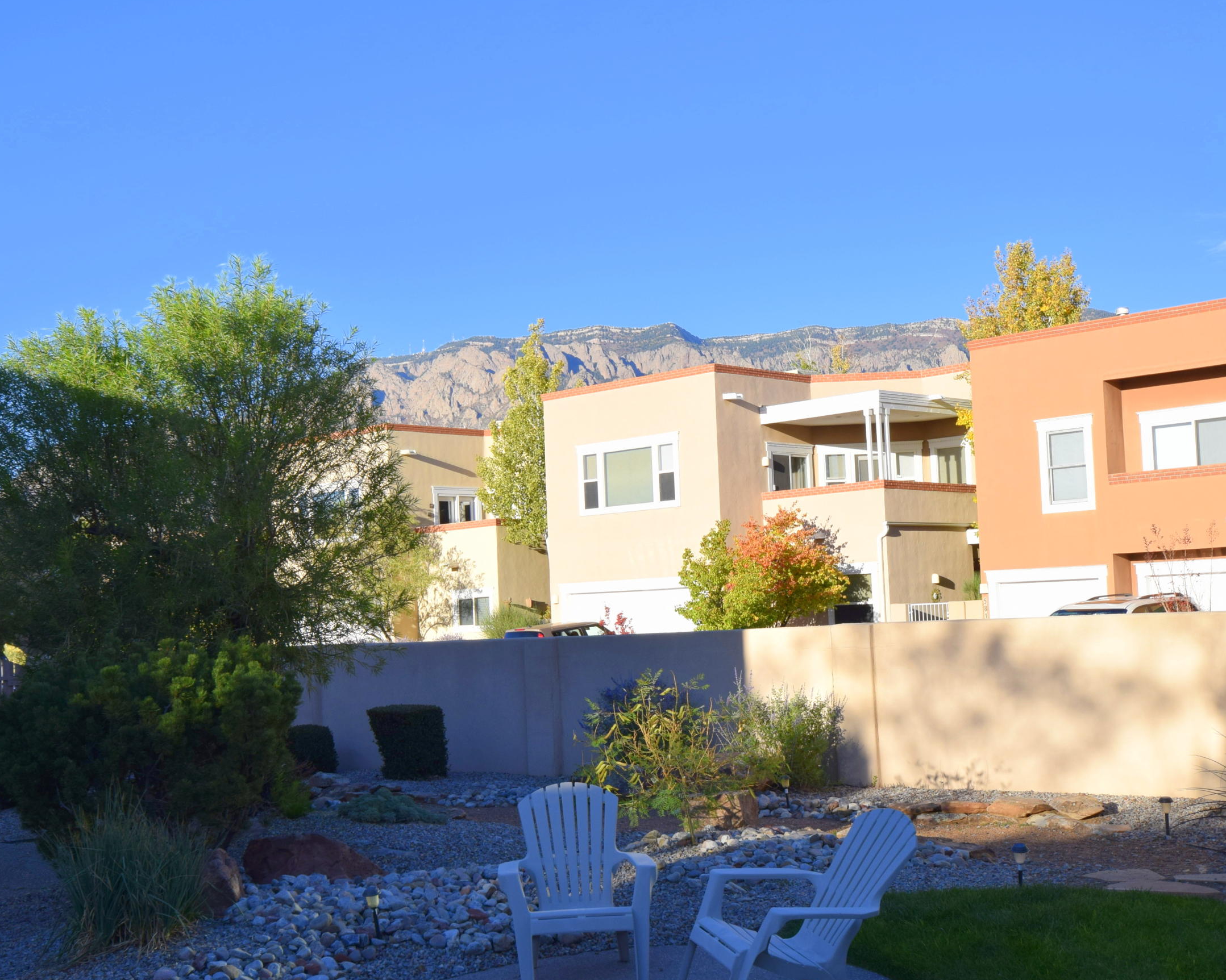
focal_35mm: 47
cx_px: 547
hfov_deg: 39.5
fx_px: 1705
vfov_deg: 32.1
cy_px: 529
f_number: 9
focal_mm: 24
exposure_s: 1/320
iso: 200
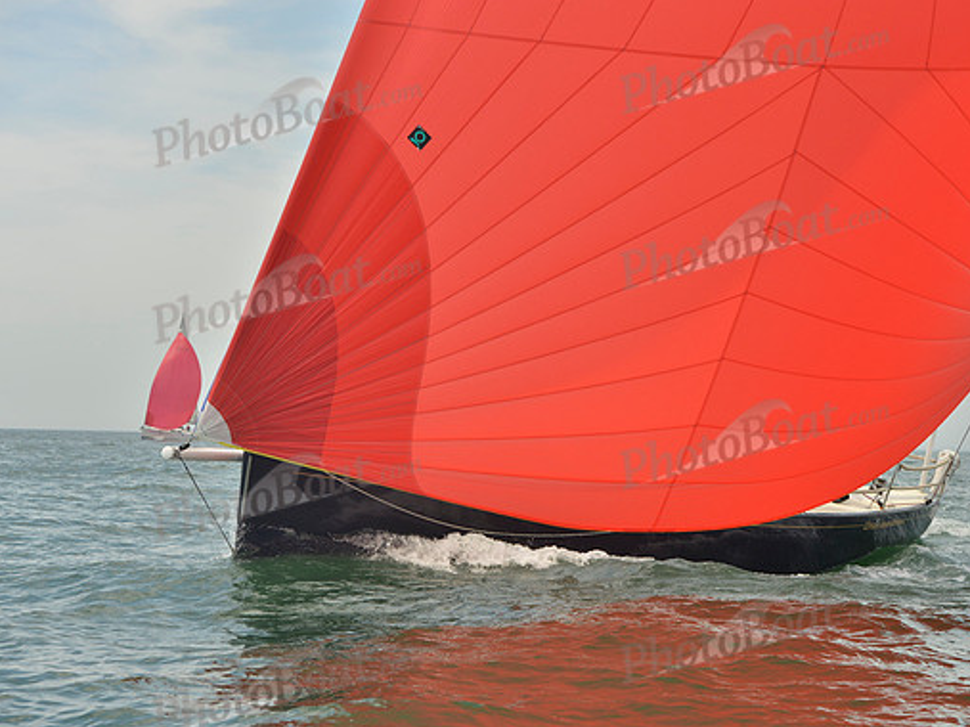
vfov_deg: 19.1
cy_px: 366
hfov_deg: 25.3
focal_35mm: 77
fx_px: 2157
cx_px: 522
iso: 280
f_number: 6.3
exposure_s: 1/1250
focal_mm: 70
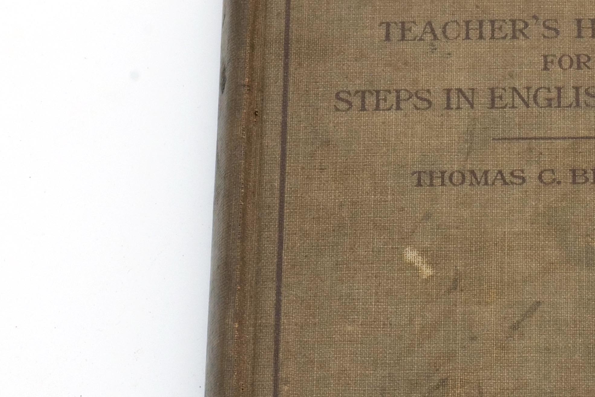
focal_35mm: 183
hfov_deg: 11.2
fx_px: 3024
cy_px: 276
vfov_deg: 7.5
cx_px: 554
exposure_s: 1/80
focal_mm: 60
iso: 2000
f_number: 22
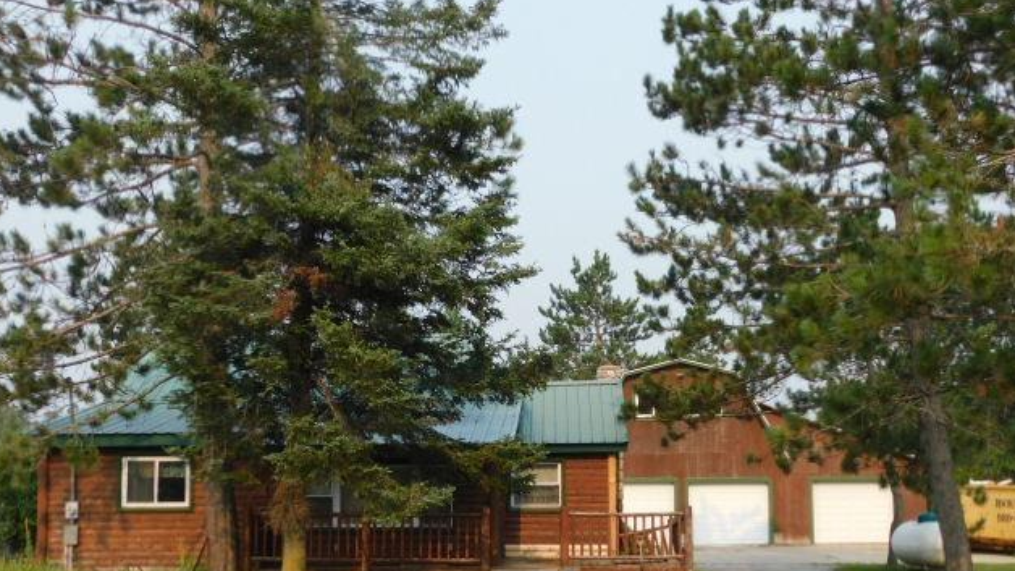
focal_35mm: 50
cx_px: 506
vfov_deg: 23.8
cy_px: 379
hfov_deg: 41.3
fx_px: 1345
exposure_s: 1/500
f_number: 3.7
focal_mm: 8
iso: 125
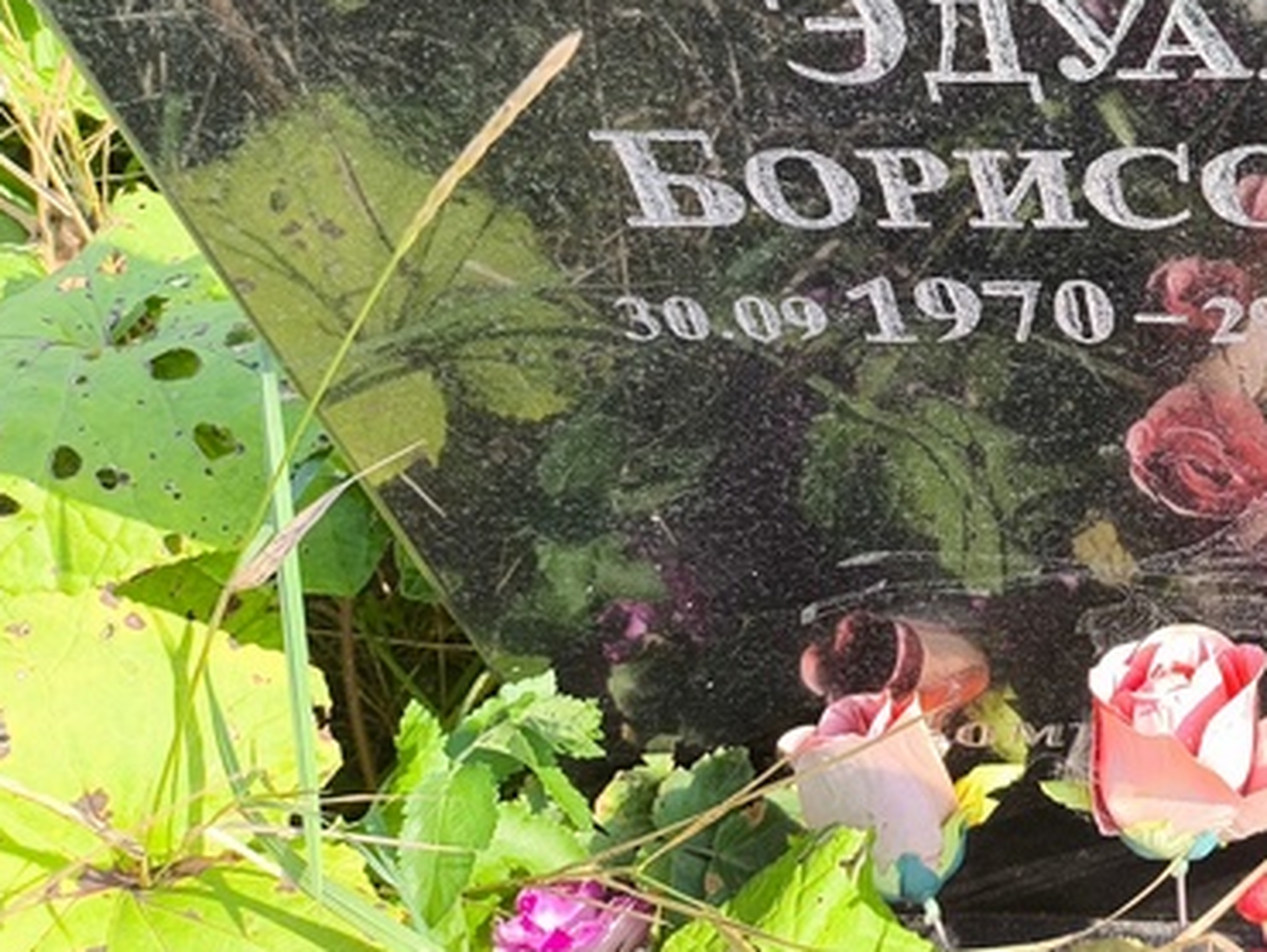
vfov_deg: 26.7
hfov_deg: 32.4
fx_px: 1978
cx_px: 1296
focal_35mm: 54
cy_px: 233
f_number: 1.7
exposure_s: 1/354
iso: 50
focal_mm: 4.71
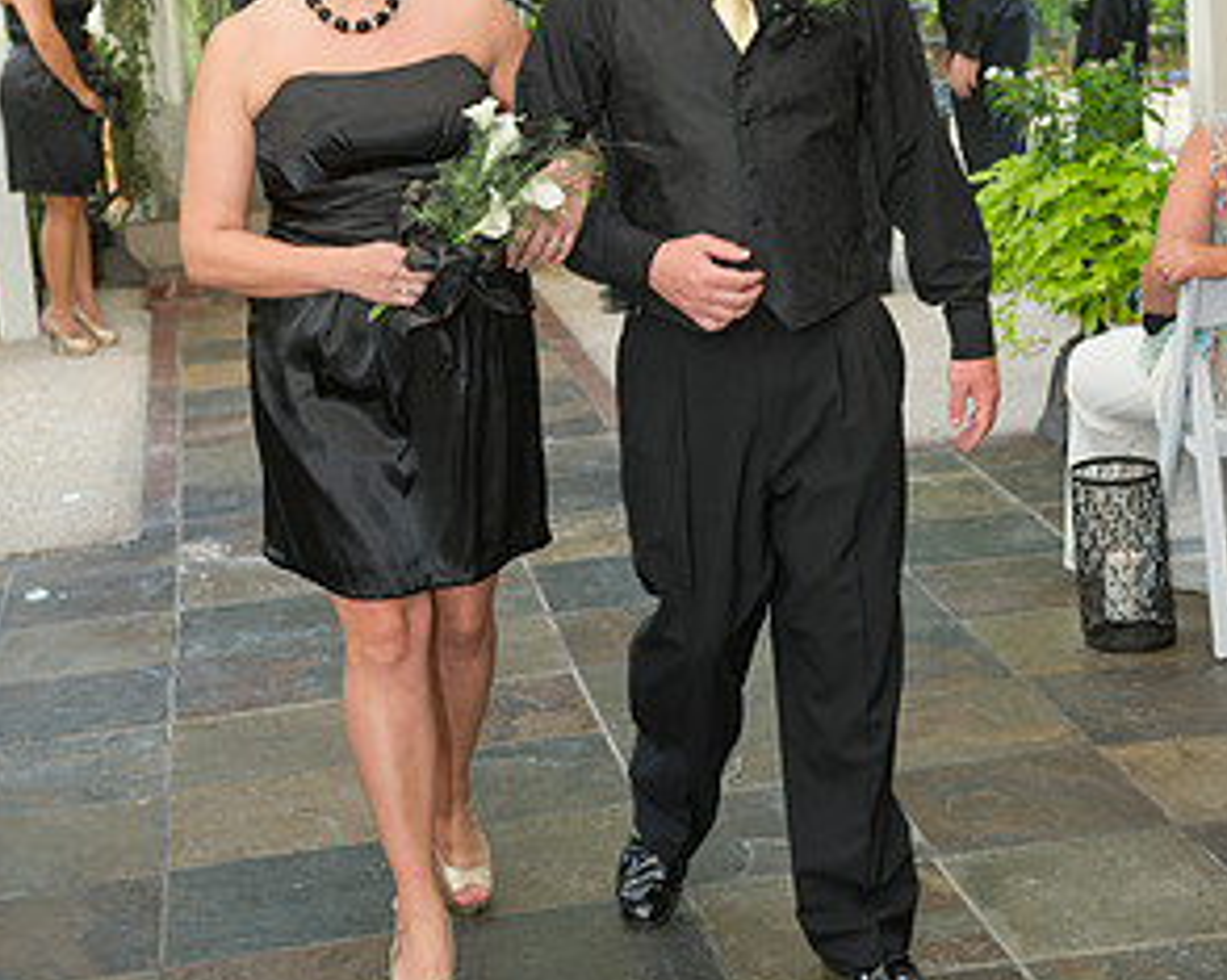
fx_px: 2613
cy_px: 201
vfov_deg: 21.0
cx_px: 614
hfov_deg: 26.4
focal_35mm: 72
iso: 800
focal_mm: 50
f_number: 4
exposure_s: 1/125
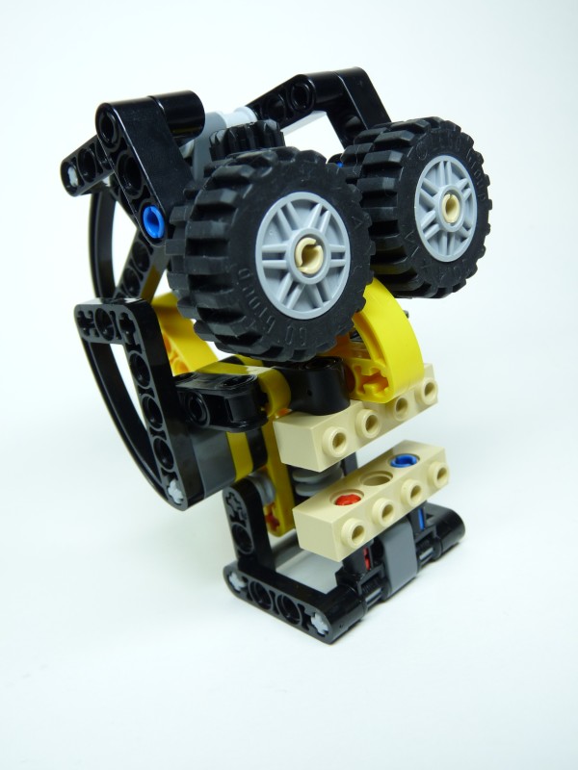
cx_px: 289
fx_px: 757
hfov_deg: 41.8
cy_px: 385
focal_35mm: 34
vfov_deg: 54.0
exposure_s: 1/20
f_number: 3.2
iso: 100
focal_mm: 6
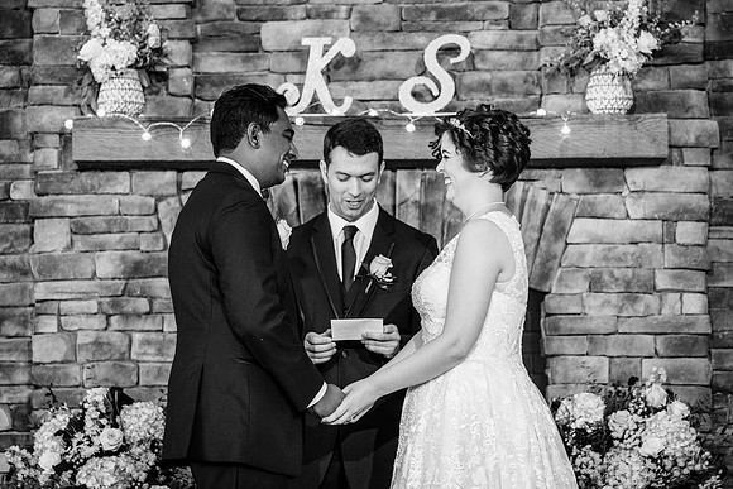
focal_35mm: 128
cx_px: 366
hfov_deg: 16.0
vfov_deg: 10.7
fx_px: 2607
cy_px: 244
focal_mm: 128
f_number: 4
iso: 2000
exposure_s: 1/100
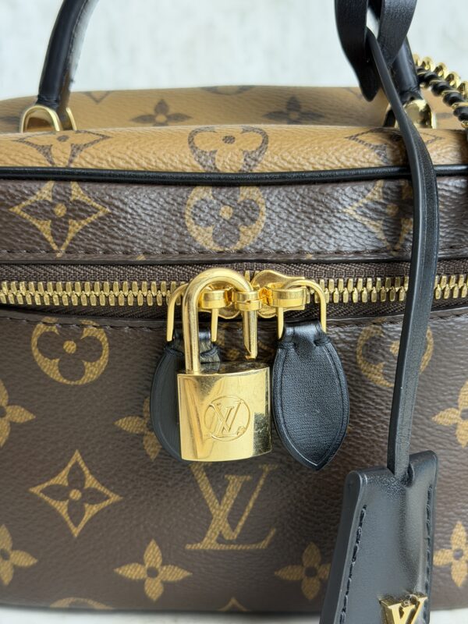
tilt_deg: -12.1
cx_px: 234
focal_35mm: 48
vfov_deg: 39.7
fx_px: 865
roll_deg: +0.8
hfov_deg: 30.3
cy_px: 312
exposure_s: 1/120
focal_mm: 6.76
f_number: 1.78
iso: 125
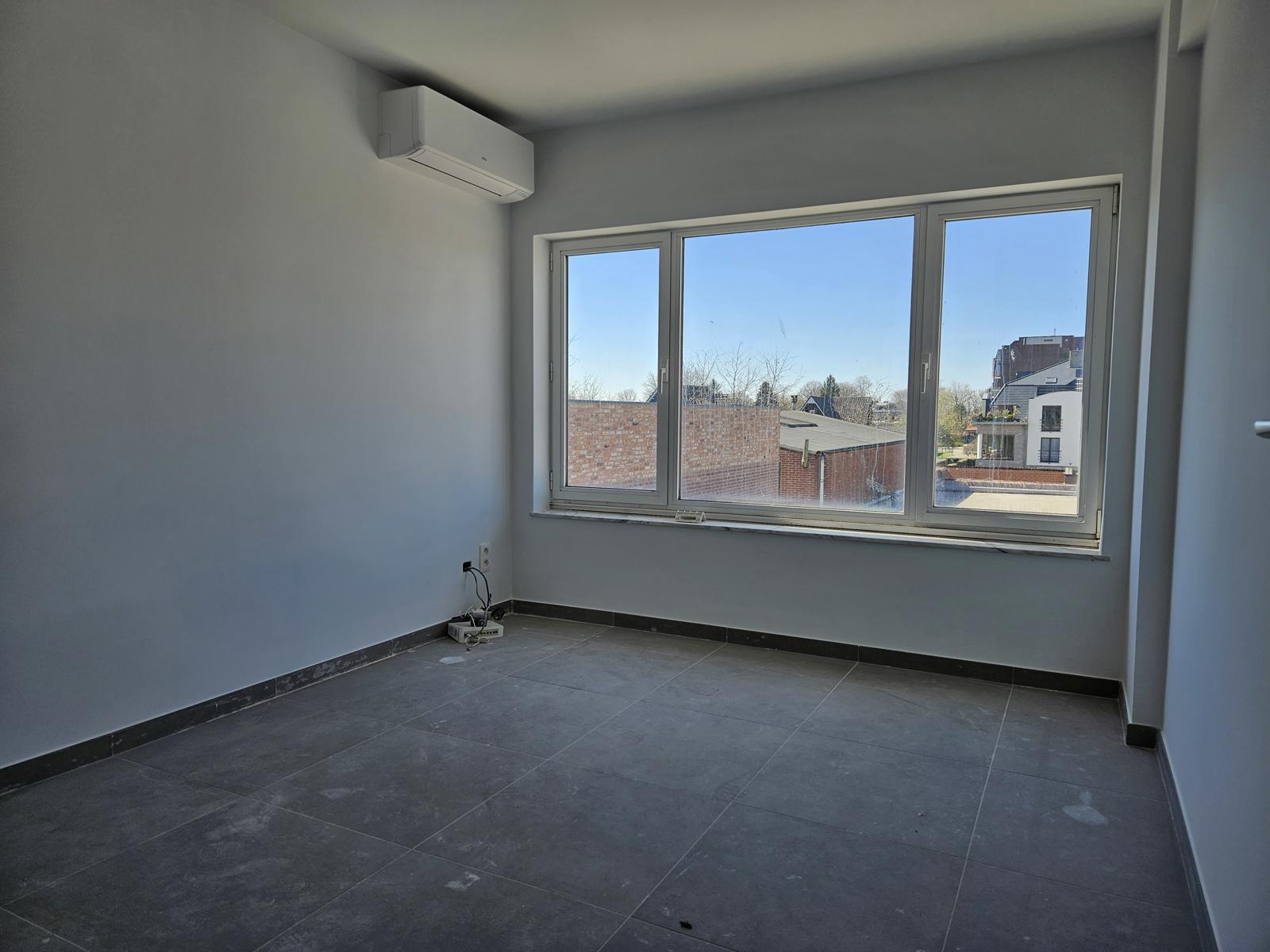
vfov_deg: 58.9
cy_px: 476
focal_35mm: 23
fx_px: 844
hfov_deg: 73.9
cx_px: 635
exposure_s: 1/628
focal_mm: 5.4
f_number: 1.8
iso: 25
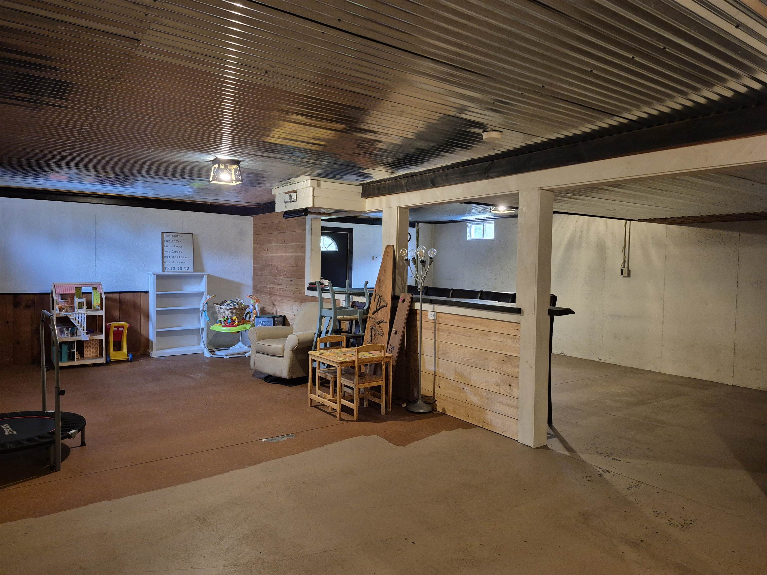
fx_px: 510
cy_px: 288
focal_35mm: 23
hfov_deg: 73.9
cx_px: 384
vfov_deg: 58.9
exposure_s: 1/60
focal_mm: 5.4
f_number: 1.8
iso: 640
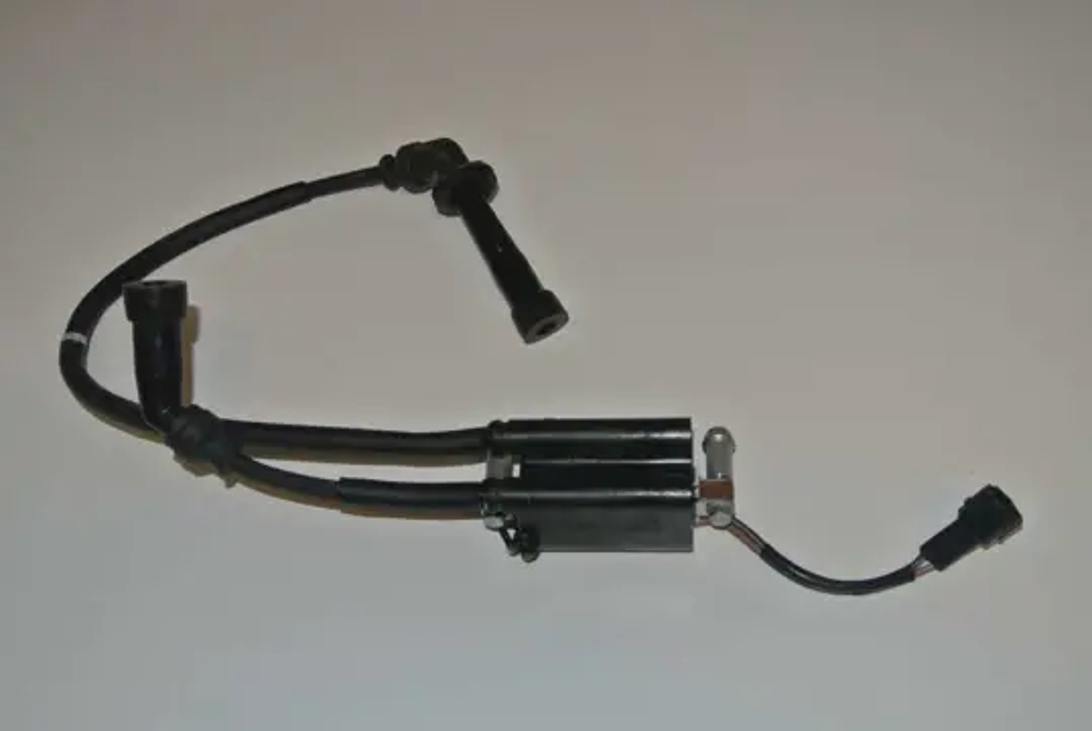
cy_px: 366
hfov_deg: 40.3
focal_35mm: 49
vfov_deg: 27.6
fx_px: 1488
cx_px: 546
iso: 200
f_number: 4.5
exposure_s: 1/60
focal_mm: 18.2
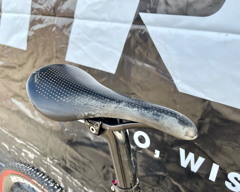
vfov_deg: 51.5
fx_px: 199
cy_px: 97
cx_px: 125
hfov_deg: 62.2
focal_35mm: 28
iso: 32
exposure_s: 1/448
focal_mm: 5.1
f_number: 1.6
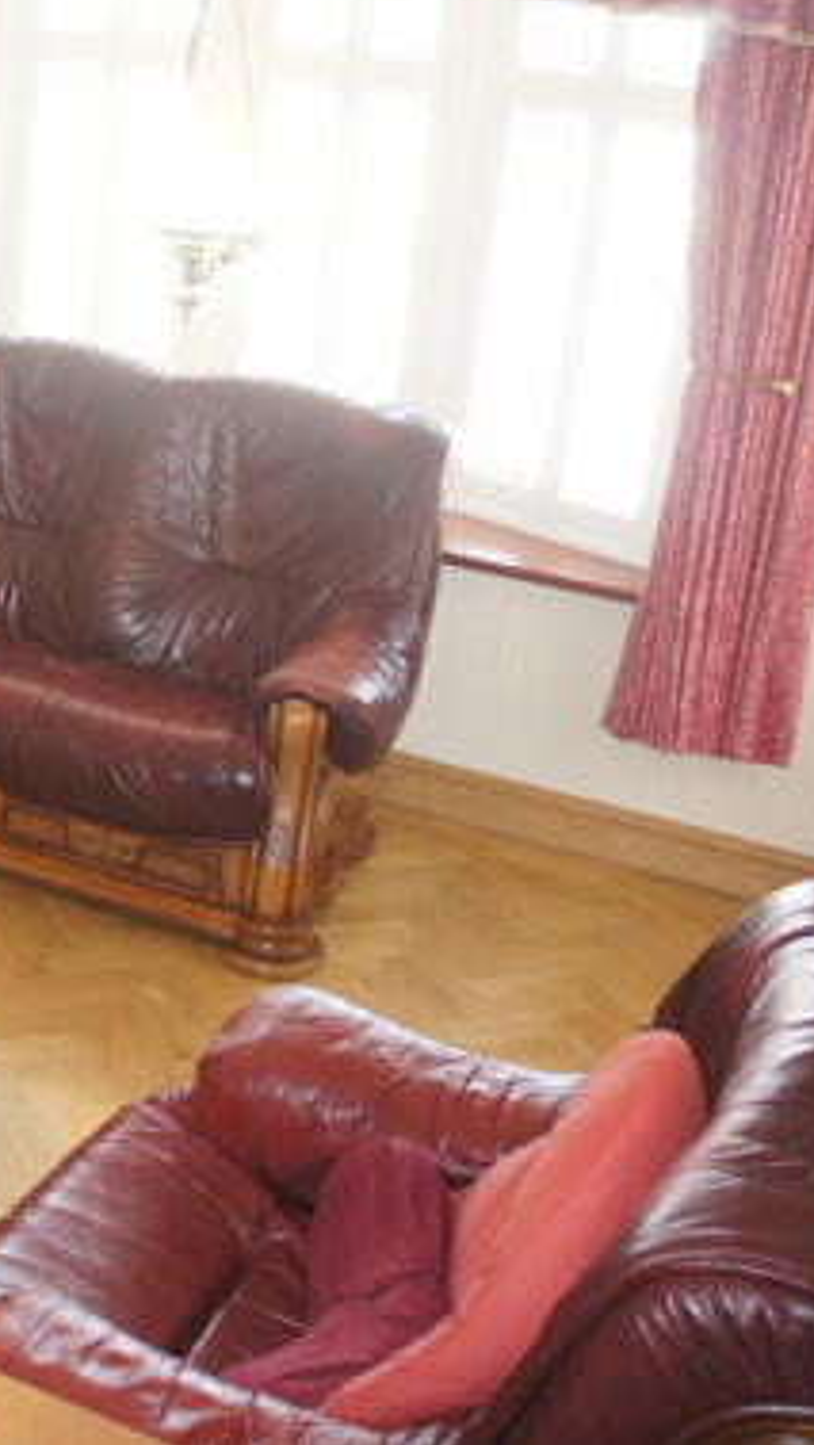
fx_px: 1878
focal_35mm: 49
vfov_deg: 42.0
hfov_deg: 21.8
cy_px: 619
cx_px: -268
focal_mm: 18
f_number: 3.5
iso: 800
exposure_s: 1/60
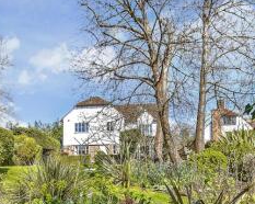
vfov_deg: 30.5
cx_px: 111
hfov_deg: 38.7
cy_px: 171
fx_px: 362
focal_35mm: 48
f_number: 8
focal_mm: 17
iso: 160
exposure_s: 1/160
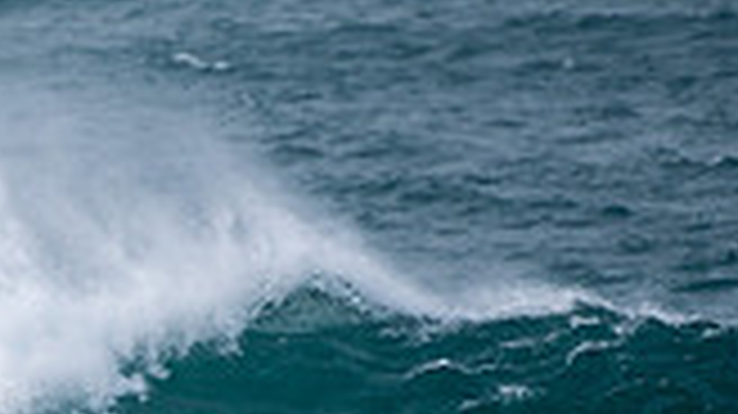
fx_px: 39053
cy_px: 601
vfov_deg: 0.6
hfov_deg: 1.1
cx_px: -423
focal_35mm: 1997
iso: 64
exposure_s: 1/400
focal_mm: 500
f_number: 5.6
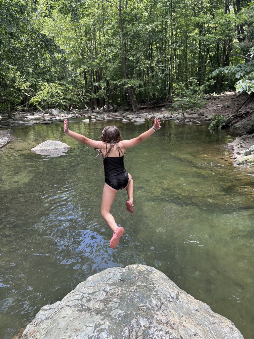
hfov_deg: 53.1
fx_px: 254
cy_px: 170
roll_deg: +1.2
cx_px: 127
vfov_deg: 67.3
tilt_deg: -18.2
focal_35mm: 26
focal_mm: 5.96
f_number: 1.6
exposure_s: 1/382
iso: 50
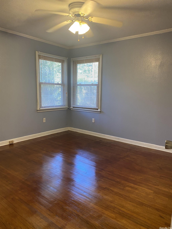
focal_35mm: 26
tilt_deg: -8.5
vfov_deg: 67.3
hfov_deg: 53.1
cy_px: 114
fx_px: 172
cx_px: 86
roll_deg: -0.5
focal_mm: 4.25
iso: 125
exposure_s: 1/60
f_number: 1.8
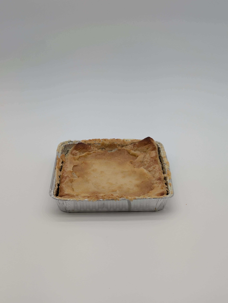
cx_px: 114
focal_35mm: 51
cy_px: 152
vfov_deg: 37.5
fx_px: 448
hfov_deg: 28.6
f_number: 1.89
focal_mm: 5.43
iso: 70
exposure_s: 1/894
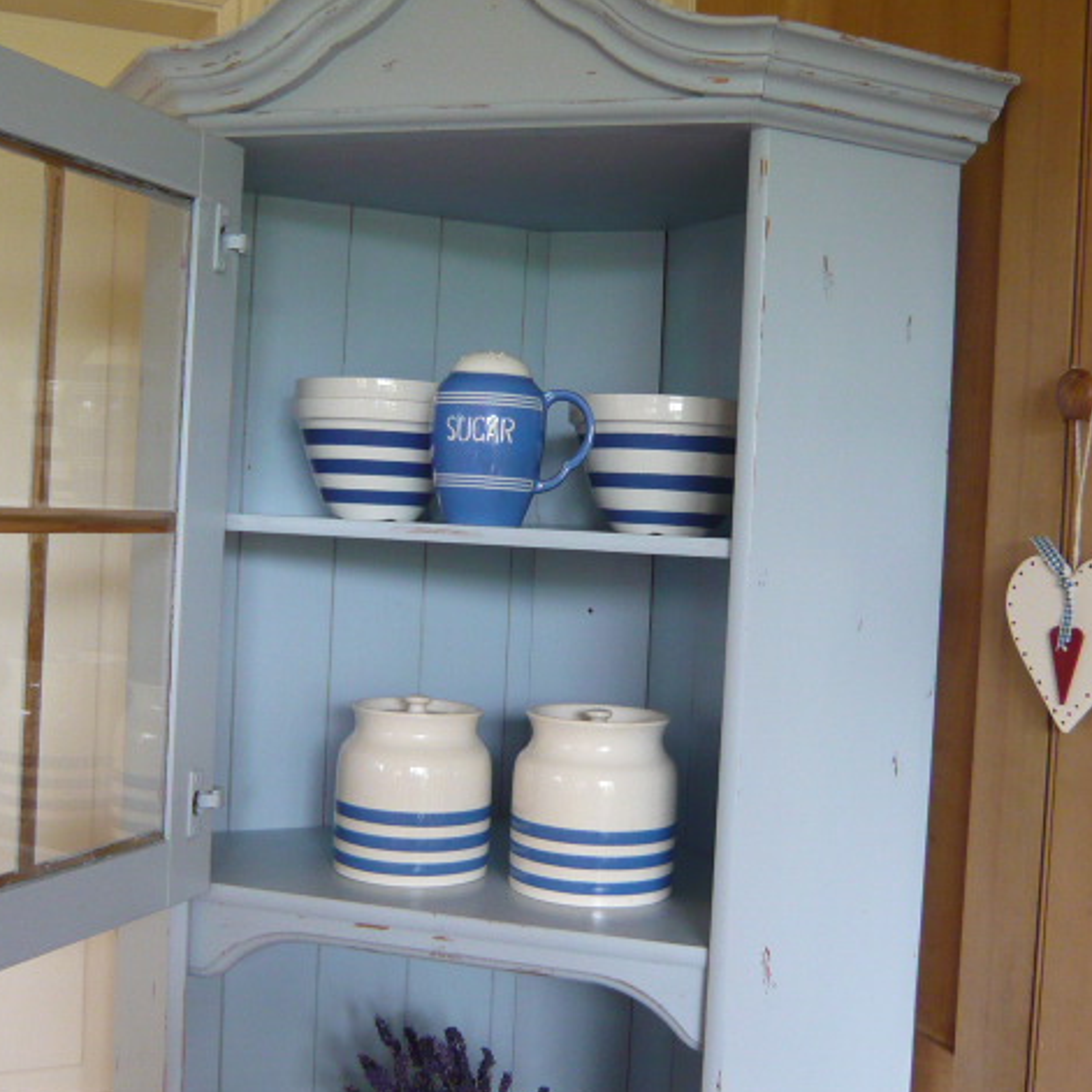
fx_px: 1499
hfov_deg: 40.0
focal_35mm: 42
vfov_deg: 40.0
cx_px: 522
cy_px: 549
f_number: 2.8
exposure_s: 1/20
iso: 200
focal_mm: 4.6
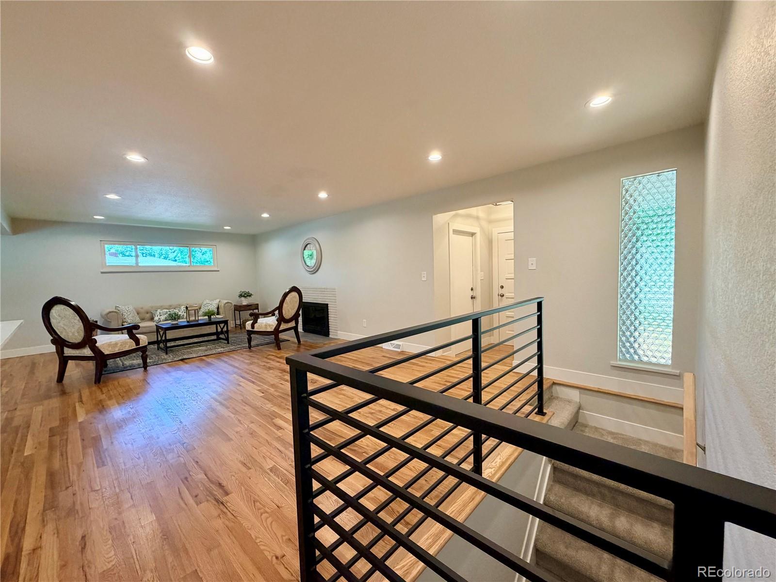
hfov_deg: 102.1
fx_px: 314
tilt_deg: -3.3
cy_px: 291
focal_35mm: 14
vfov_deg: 85.7
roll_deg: +2.4
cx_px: 388
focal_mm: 2.22
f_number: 2.2
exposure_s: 1/120
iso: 250
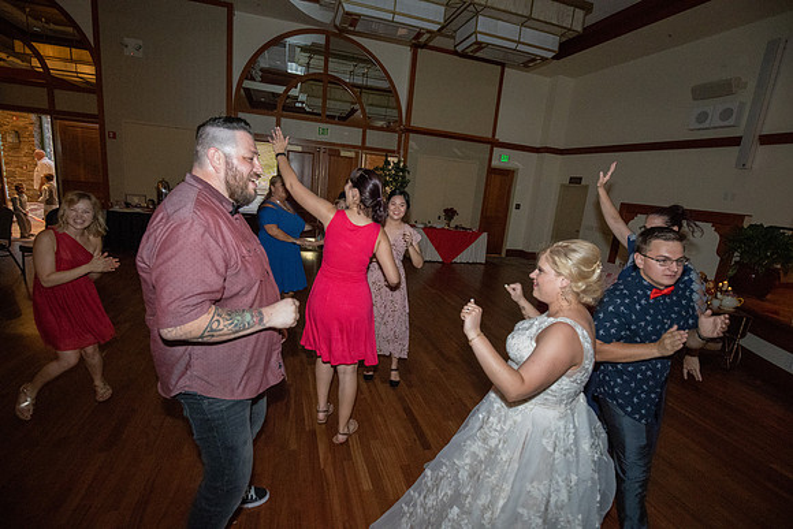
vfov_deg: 73.8
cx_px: 396
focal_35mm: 16
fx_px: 353
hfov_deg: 96.7
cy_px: 264
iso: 10000
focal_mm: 16
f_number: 5.6
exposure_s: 1/250
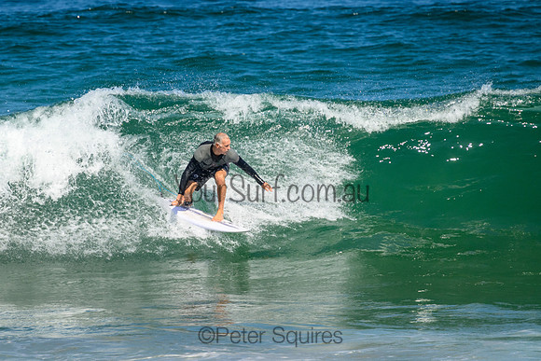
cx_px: 231
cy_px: 154
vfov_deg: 1.5
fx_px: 13833
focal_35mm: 920
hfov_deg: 2.2
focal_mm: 800
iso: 1100
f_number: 11
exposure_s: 1/2000
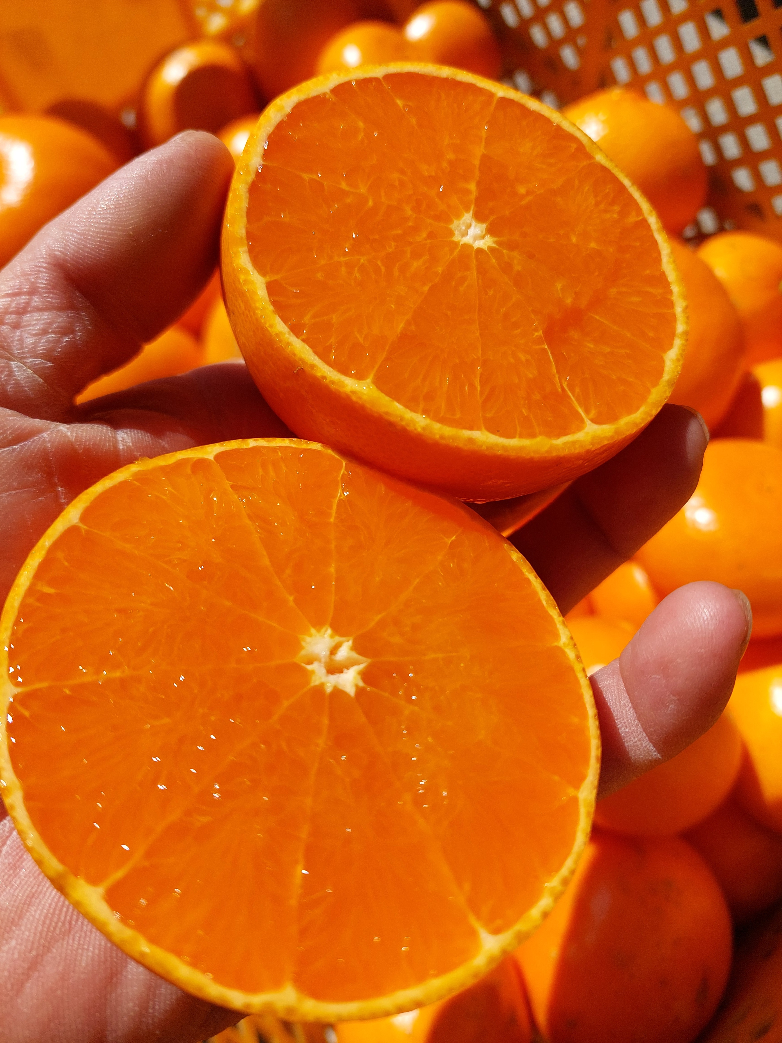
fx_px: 723
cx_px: 391
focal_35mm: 24
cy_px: 522
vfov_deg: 71.6
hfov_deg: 56.8
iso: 40
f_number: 1.8
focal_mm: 5.23
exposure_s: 1/3196
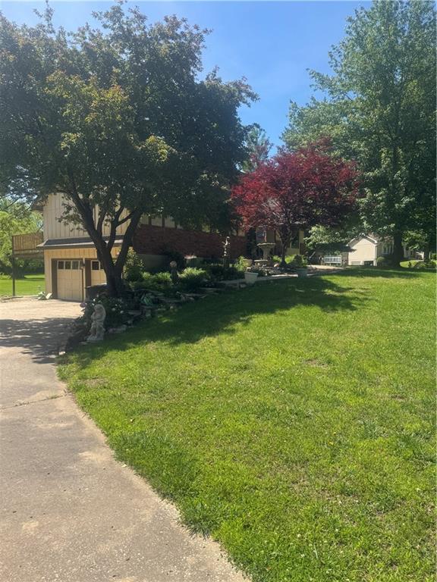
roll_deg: +0.8
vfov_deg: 71.6
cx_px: 218
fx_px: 404
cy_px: 291
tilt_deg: -1.7
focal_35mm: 24
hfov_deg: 56.8
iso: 80
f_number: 1.78
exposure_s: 1/2174
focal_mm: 6.76
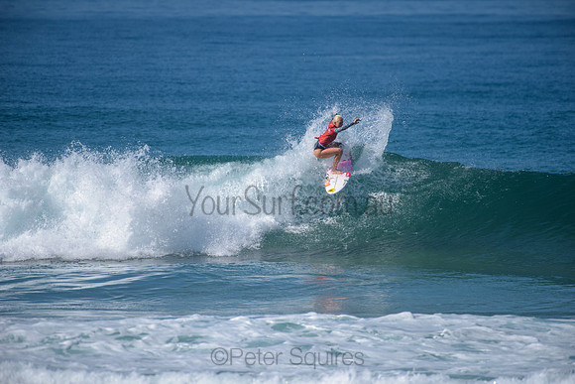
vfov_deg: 2.8
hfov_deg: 4.1
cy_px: 192
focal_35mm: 500
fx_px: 7988
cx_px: 288
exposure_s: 1/2000
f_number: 5.6
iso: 140
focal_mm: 500
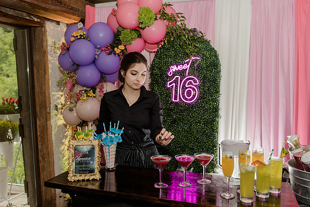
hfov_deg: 57.0
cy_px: 112
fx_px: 286
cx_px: 149
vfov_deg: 39.8
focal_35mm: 33
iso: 1000
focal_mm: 29
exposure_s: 1/125
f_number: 5.6
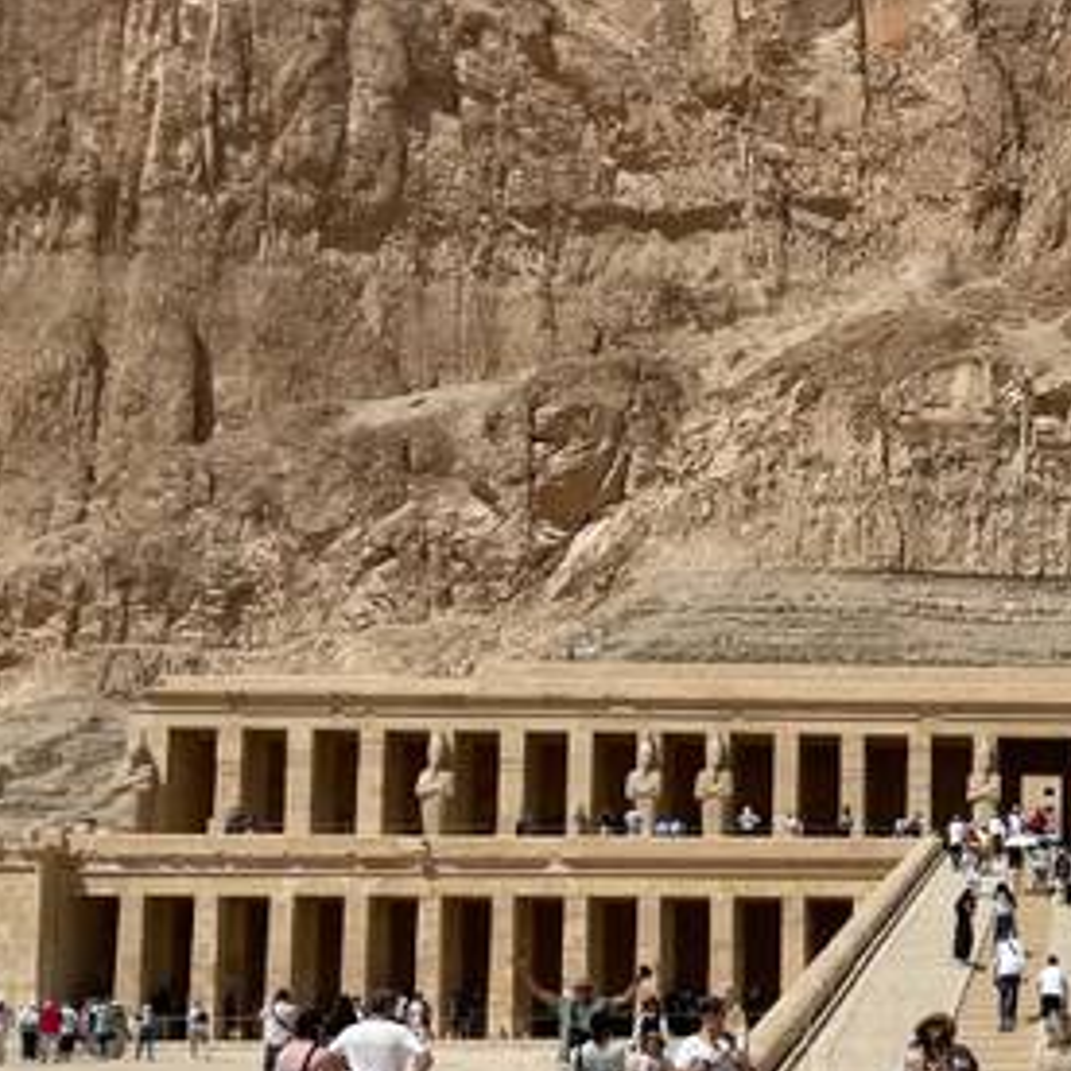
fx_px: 2100
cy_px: 900
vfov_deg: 27.8
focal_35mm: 60
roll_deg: +0.7
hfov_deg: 26.3
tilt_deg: +5.5
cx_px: 1184
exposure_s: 1/9804
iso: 32
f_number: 1.6
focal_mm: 4.2
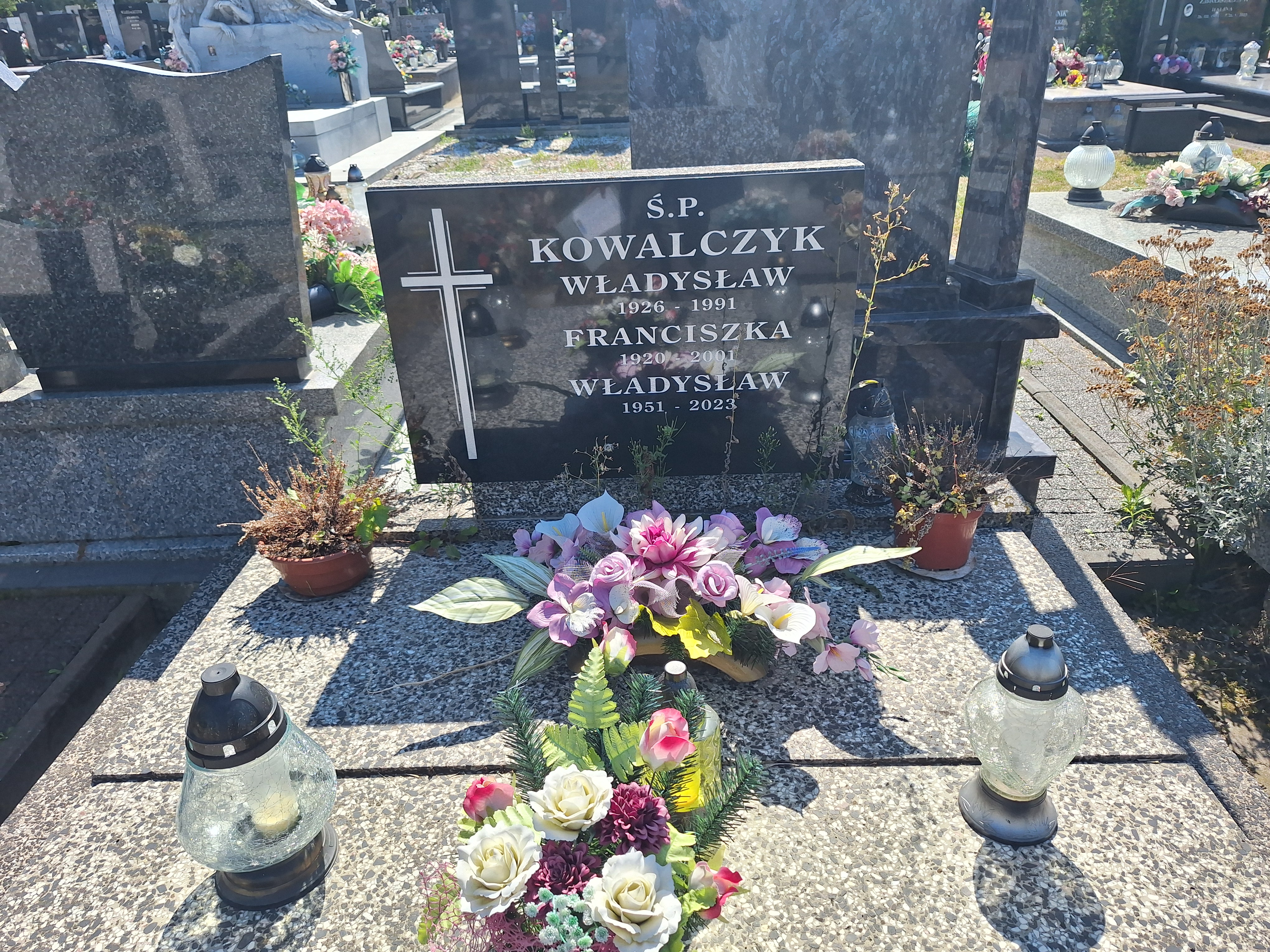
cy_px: 476
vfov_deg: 58.9
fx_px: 844
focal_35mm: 23
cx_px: 635
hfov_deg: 73.9
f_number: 1.8
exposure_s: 1/2110
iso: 40
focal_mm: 5.54
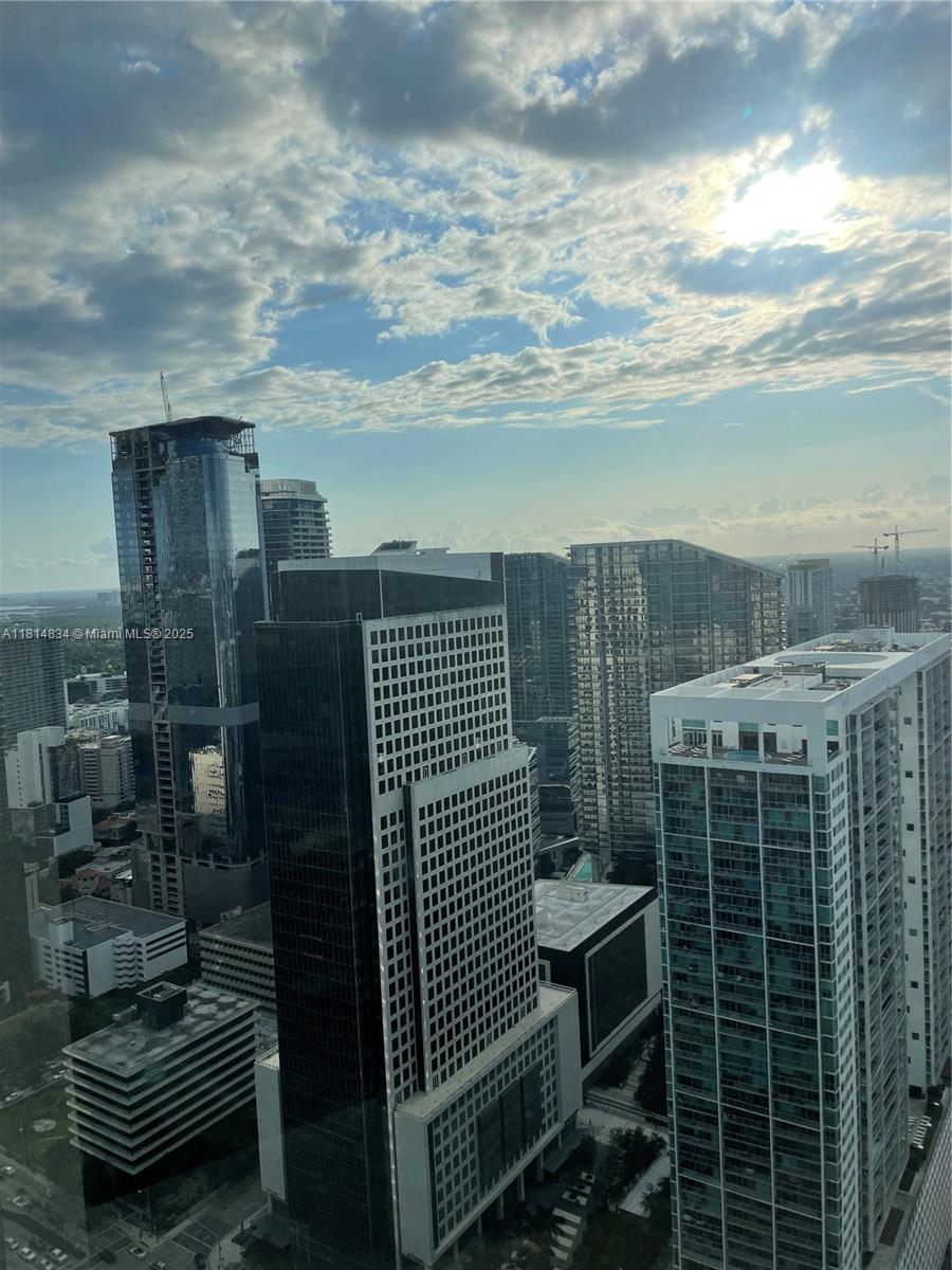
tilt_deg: -3.9
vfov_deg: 67.3
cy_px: 635
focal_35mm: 26
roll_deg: +4.5
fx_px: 953
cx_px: 476
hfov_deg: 53.1
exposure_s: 1/4132
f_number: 1.6
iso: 32
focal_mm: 4.2
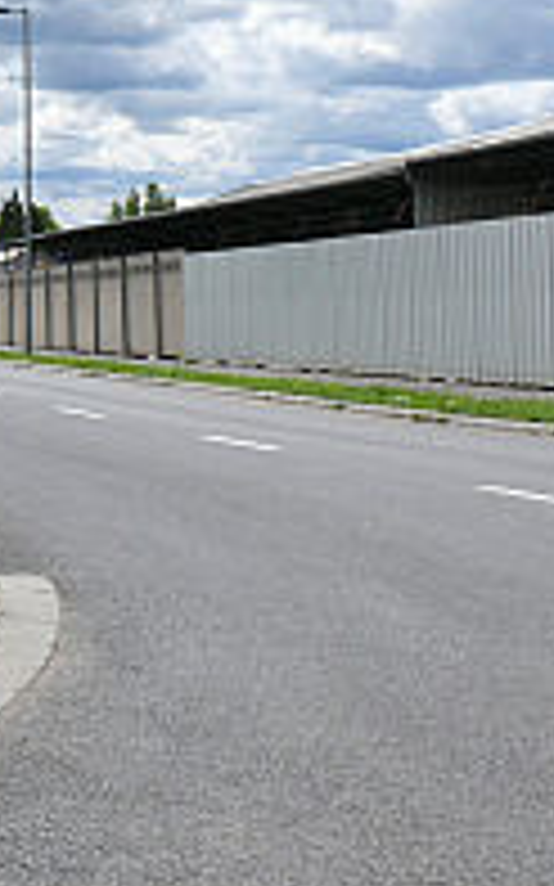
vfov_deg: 24.0
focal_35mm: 85
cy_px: 166
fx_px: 2055
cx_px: -423
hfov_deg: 13.8
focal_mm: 7.4
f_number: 7.1
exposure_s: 1/400
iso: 100
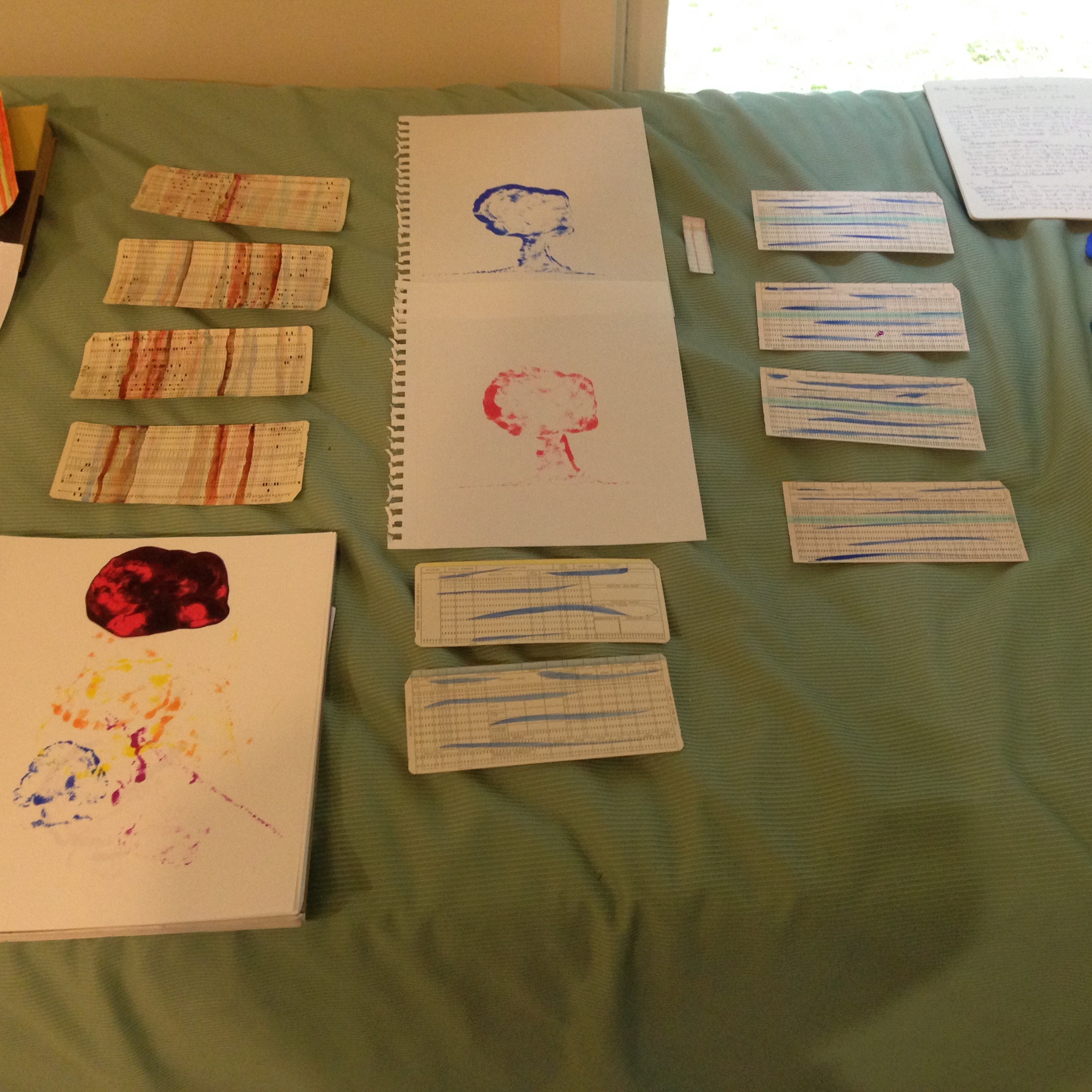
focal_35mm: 39
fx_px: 1392
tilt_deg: -50.3
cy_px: 546
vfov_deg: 42.8
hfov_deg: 42.7
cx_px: 634
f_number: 2.4
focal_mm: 4.12
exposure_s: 1/20
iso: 200
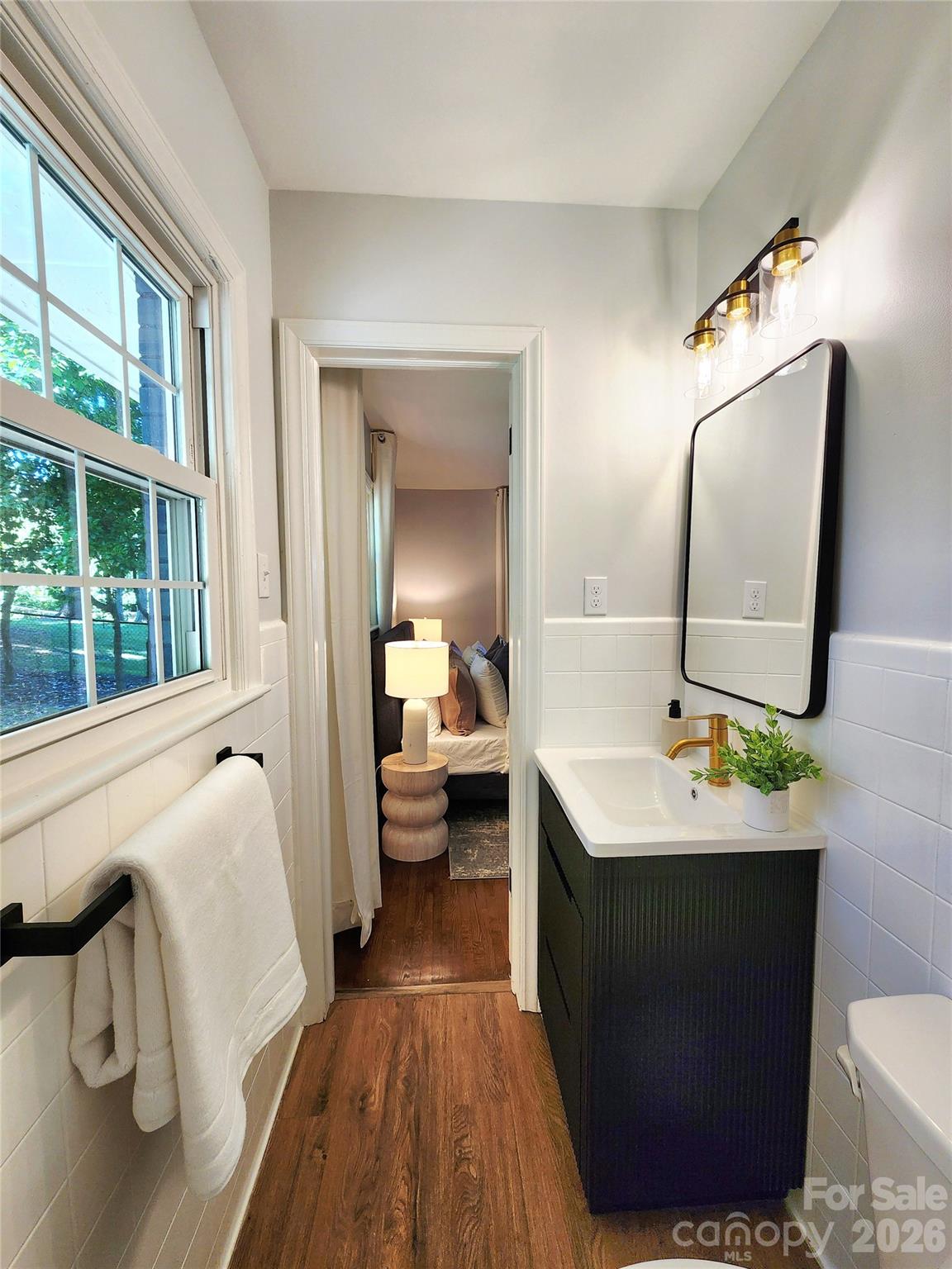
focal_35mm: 13
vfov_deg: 106.2
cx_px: 476
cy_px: 634
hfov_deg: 89.9
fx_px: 477
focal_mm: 2.2
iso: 100
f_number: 2.2
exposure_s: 1/60.2
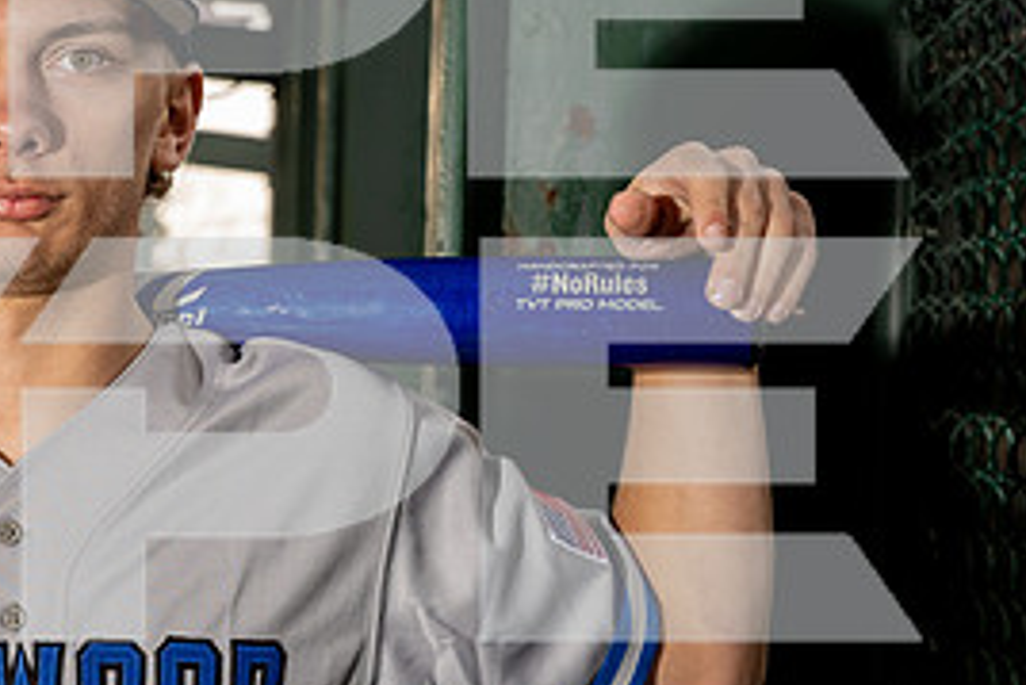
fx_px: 3450
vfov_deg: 11.3
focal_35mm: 121
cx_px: -54
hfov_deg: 16.5
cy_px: 442
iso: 640
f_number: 6.3
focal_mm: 56
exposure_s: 1/250
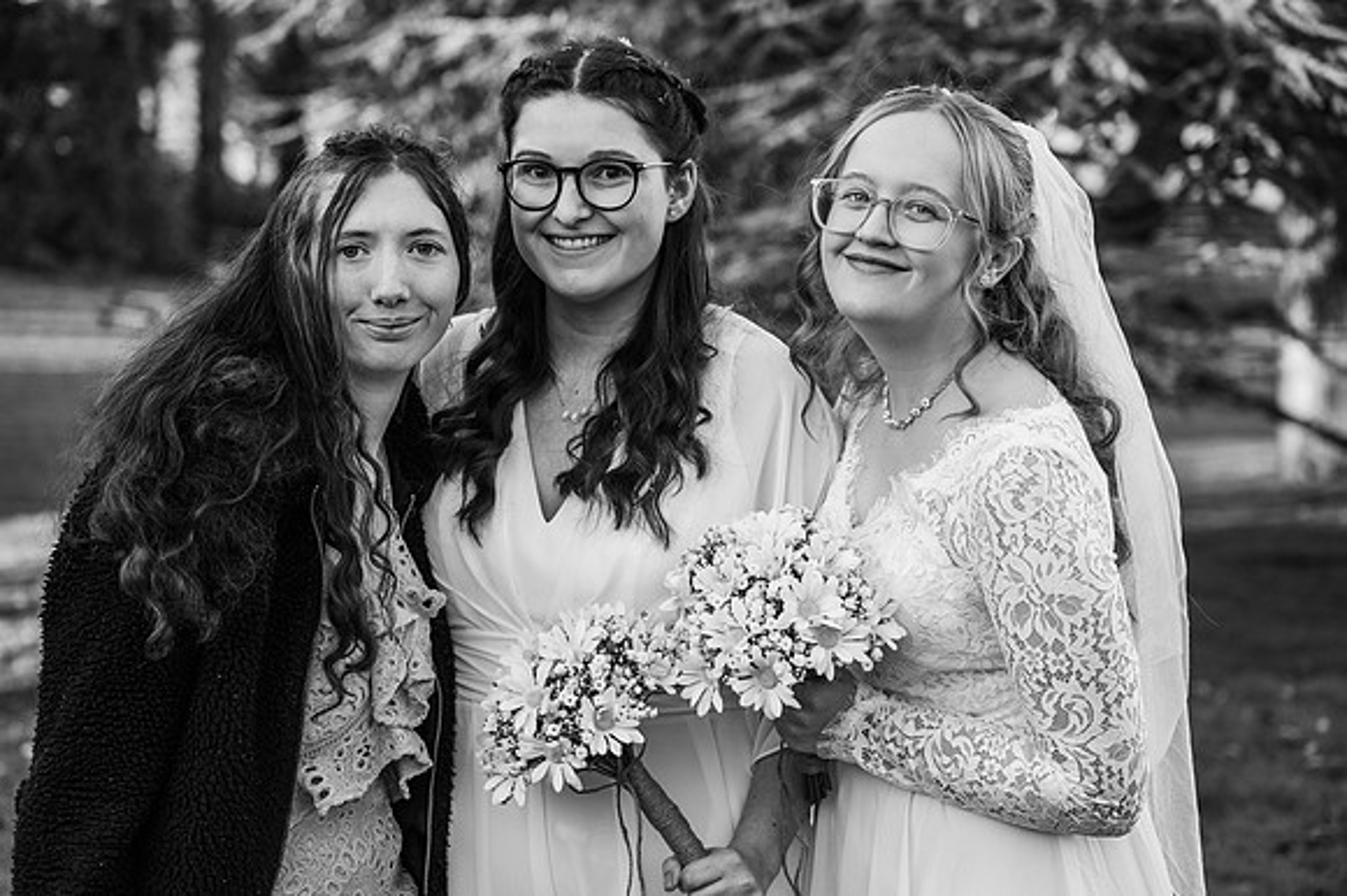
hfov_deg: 28.9
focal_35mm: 70
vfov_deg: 19.4
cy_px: 448
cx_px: 674
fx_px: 2618
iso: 100
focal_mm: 70
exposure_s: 1/200
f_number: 4
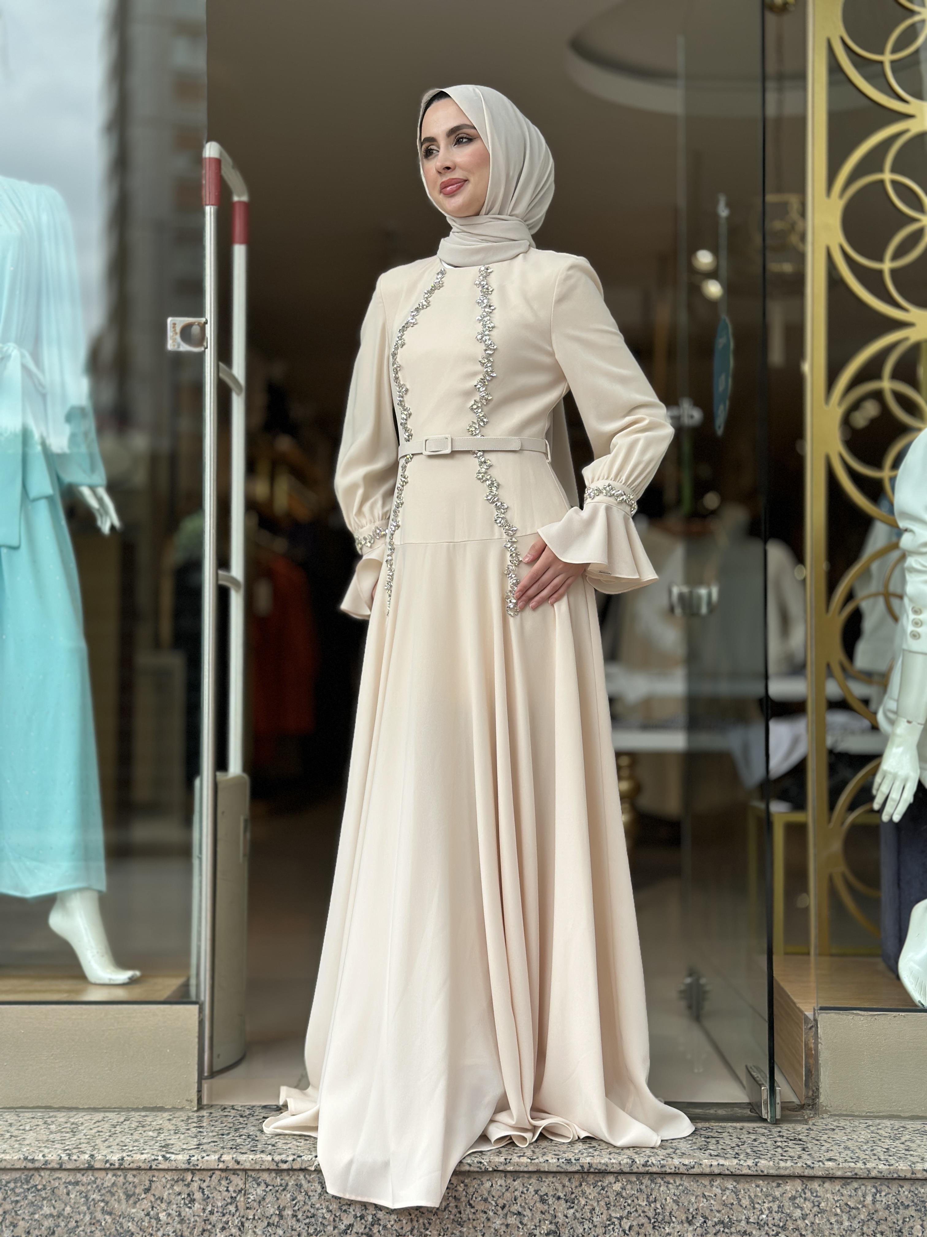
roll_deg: -0.8
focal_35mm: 48
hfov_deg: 30.3
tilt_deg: +2.3
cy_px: 618
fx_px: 1714
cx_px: 464
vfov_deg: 39.7
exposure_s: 1/1590
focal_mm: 6.86
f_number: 1.78
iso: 80
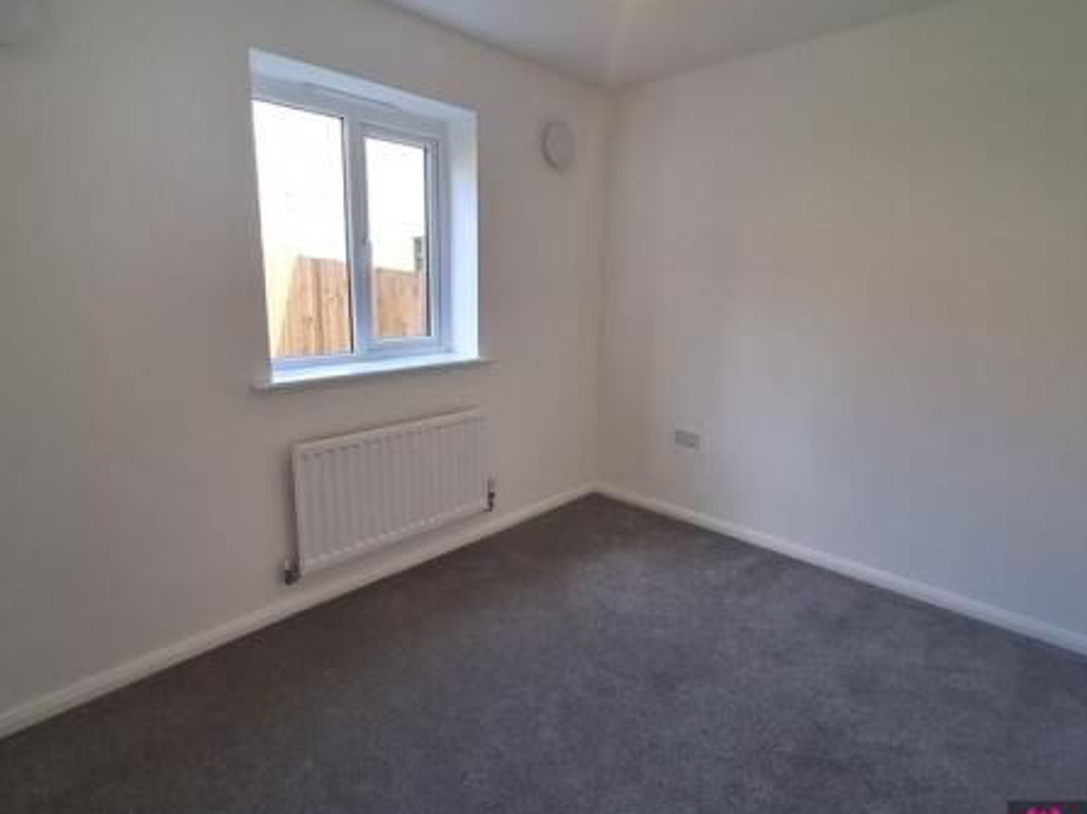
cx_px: 547
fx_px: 534
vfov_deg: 74.4
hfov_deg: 91.1
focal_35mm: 17
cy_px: 362
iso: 50
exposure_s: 1/50
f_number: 2.2
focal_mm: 1.74
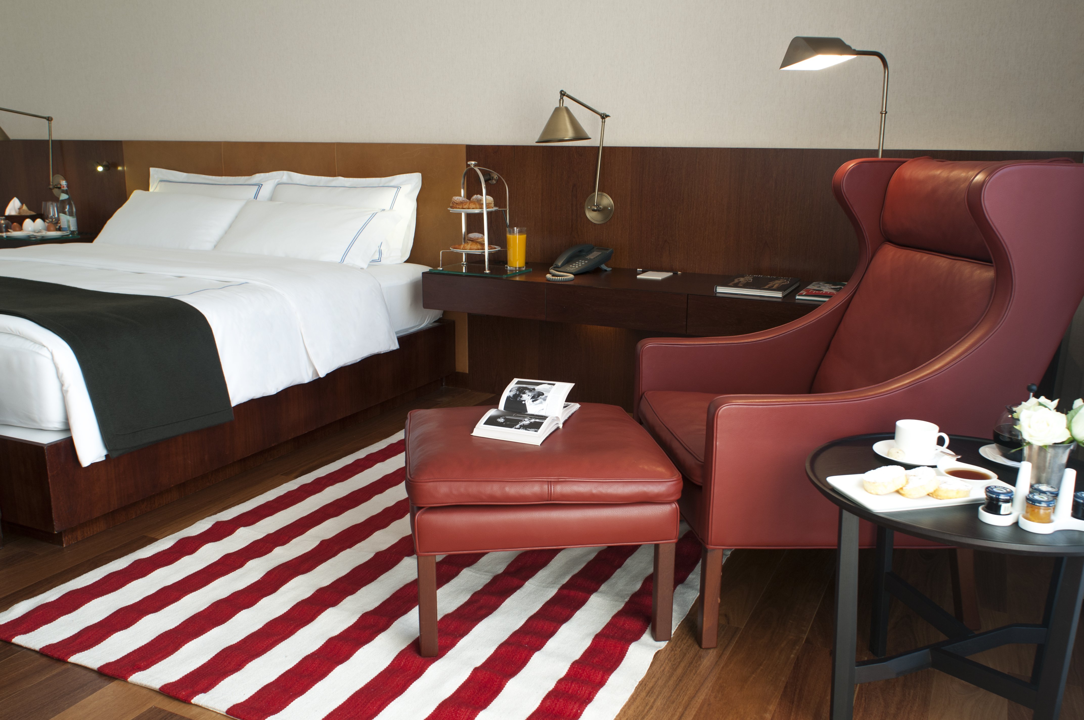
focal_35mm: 30
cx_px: 542
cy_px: 360
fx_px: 902
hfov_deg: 62.0
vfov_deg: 43.5
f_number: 5.6
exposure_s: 1/10
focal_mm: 20
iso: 100
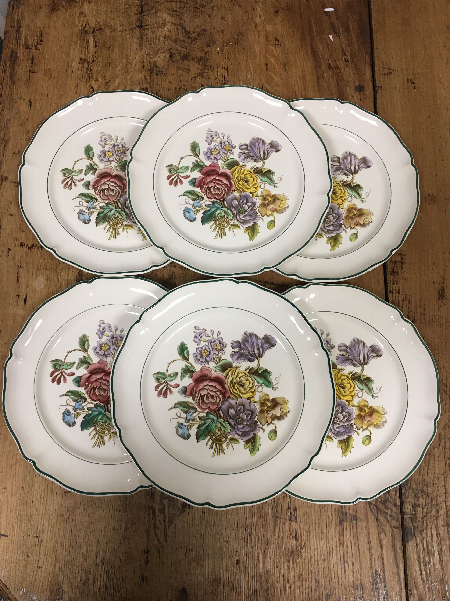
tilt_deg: -76.8
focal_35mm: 29
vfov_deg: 61.7
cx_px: 225
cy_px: 300
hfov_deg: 48.2
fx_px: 503
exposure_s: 1/33
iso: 50
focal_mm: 4.15
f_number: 2.2
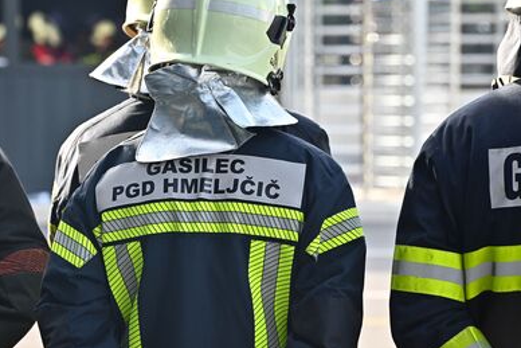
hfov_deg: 8.9
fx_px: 3359
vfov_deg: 5.9
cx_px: 235
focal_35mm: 232
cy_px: 168
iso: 1600
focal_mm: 200
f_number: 8
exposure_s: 1/800
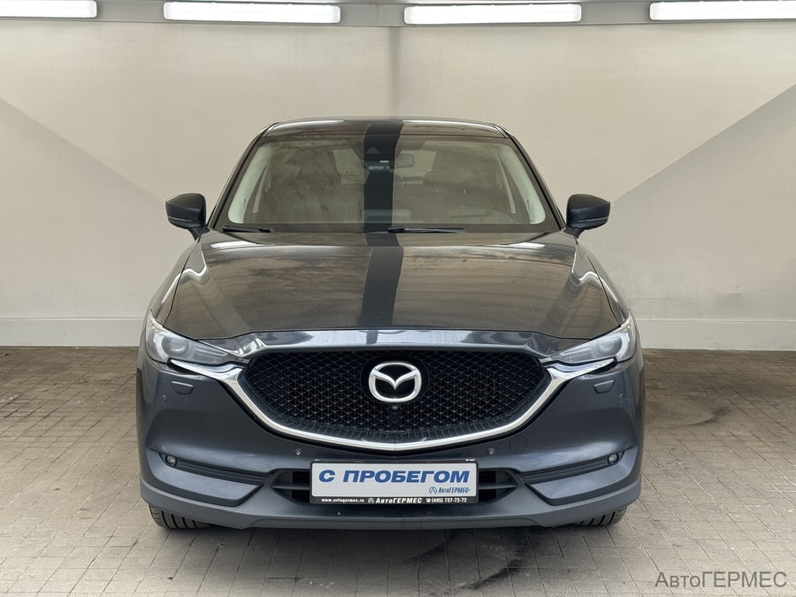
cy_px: 298
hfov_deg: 39.7
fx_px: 1104
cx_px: 398
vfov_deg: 30.3
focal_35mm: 48
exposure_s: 1/252
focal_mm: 6.76
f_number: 1.78
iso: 64
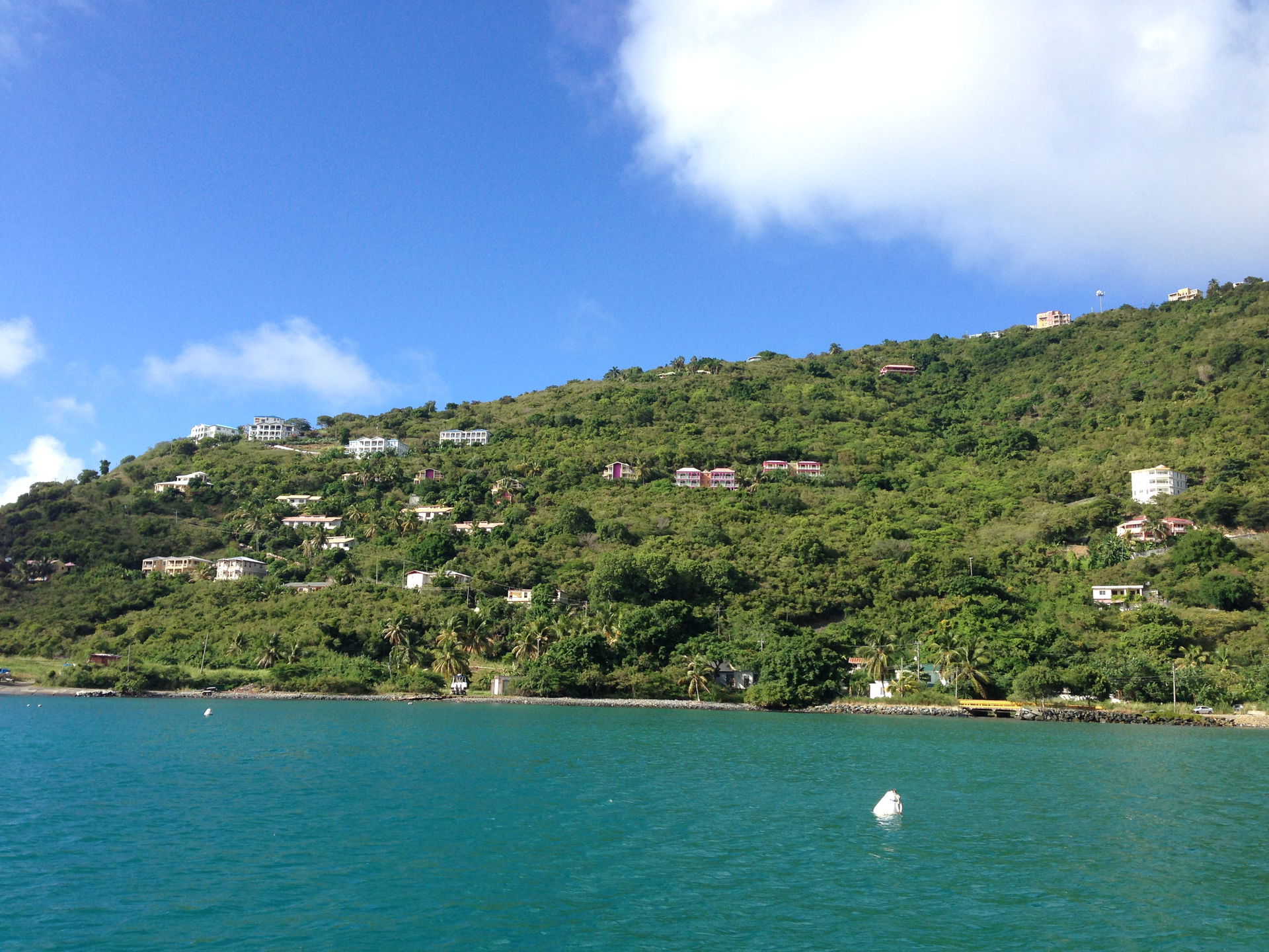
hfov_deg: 55.4
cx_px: 634
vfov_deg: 42.9
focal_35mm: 33
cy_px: 476
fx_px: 1210
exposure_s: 1/1232
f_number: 2.4
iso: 50
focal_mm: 4.12
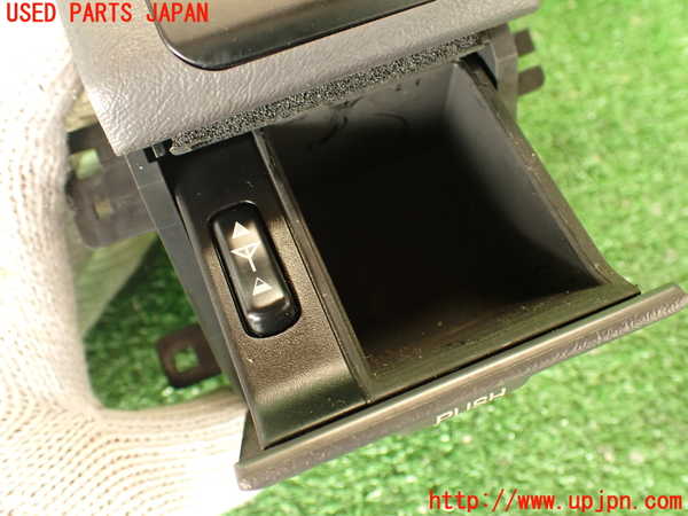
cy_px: 258
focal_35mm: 32
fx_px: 636
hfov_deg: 56.8
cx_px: 344
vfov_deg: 44.2
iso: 400
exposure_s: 1/30
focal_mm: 5.79
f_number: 2.4
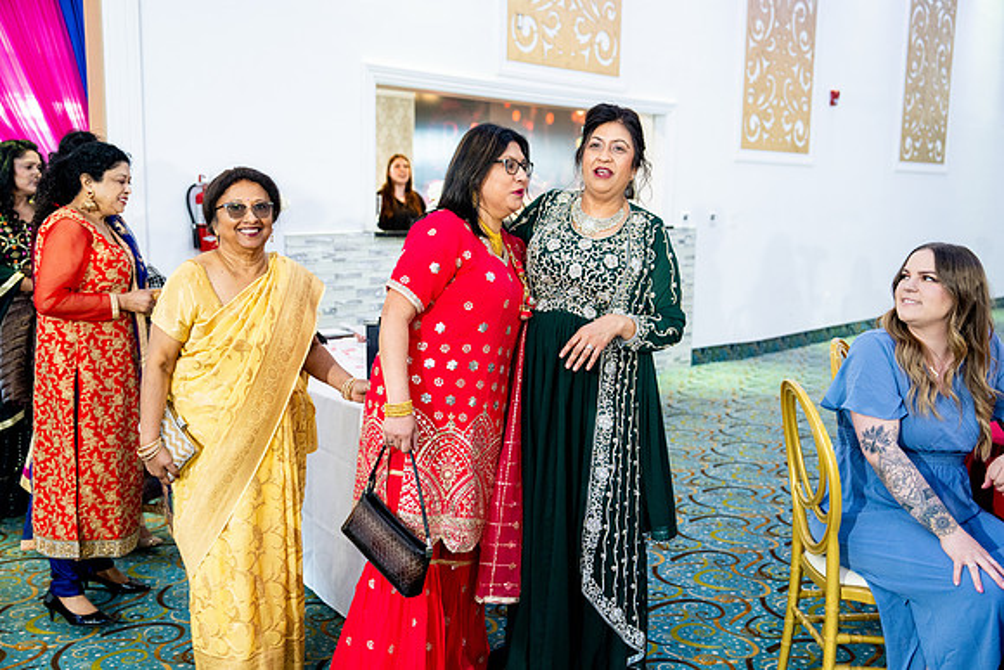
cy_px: 335
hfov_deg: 50.7
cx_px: 502
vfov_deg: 35.1
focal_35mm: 38
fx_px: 1060
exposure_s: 1/125
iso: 1600
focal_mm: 38
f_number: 2.8
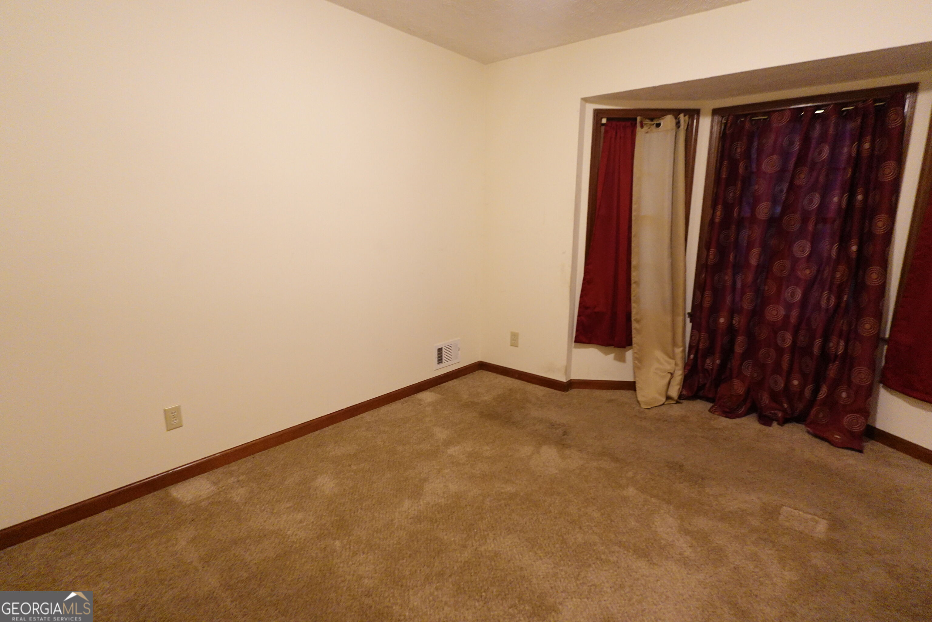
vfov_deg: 67.4
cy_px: 311
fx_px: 466
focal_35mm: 18
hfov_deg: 90.0
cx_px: 466
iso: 1250
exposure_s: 1/80
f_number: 1.8
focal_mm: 6.9
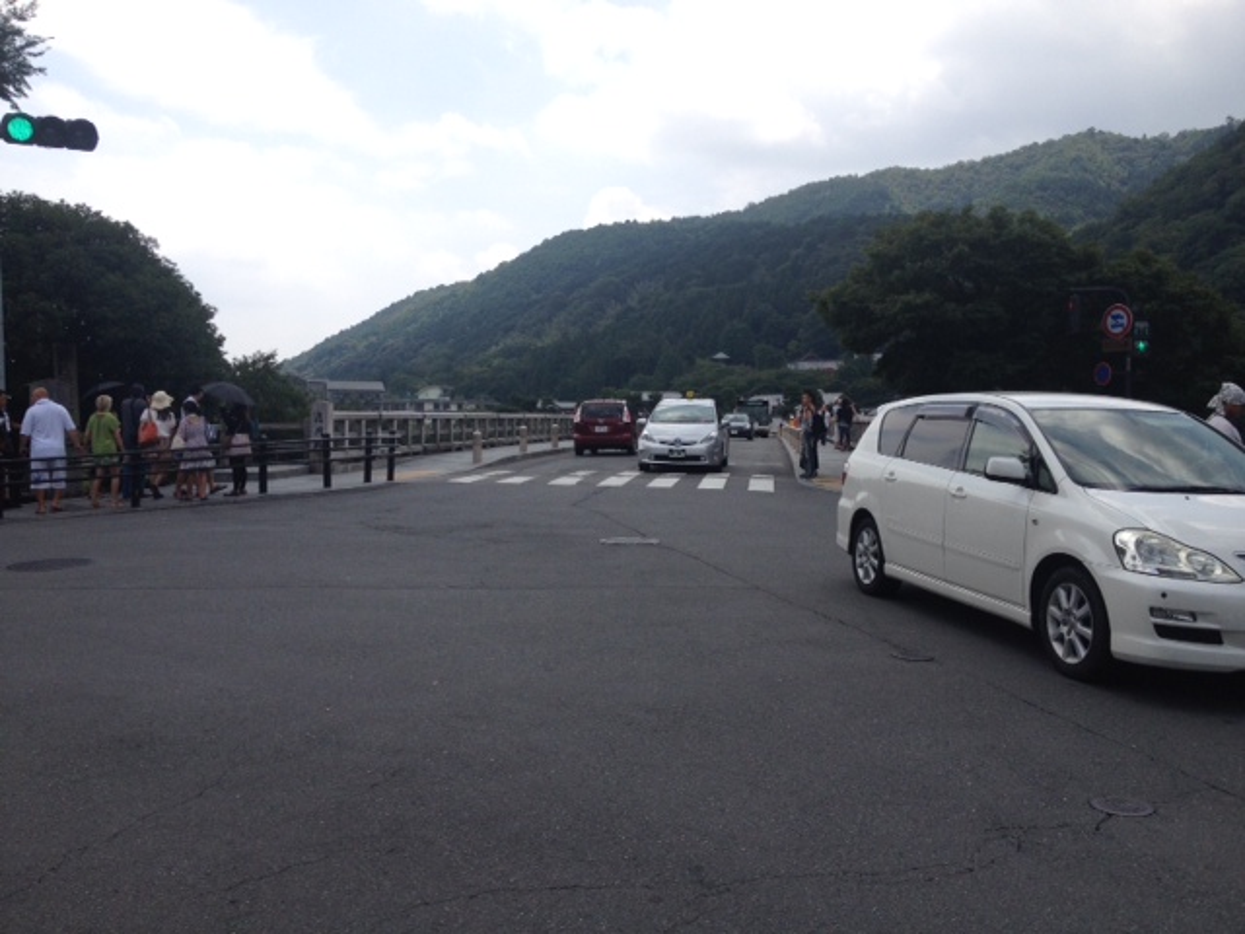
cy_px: 467
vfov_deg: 40.7
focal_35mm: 35
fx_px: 1259
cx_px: 622
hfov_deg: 52.6
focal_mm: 4.28
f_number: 2.4
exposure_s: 1/2208
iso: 64
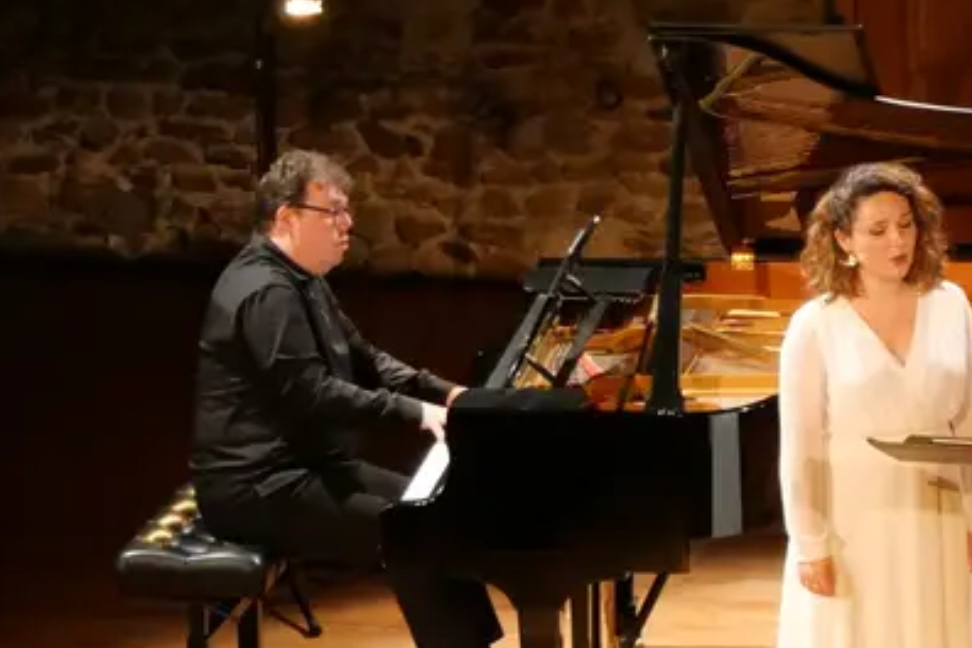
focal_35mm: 252
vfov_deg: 5.5
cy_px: 167
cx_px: 908
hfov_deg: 8.1
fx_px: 6803
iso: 3200
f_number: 4.7
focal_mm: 40
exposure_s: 1/40
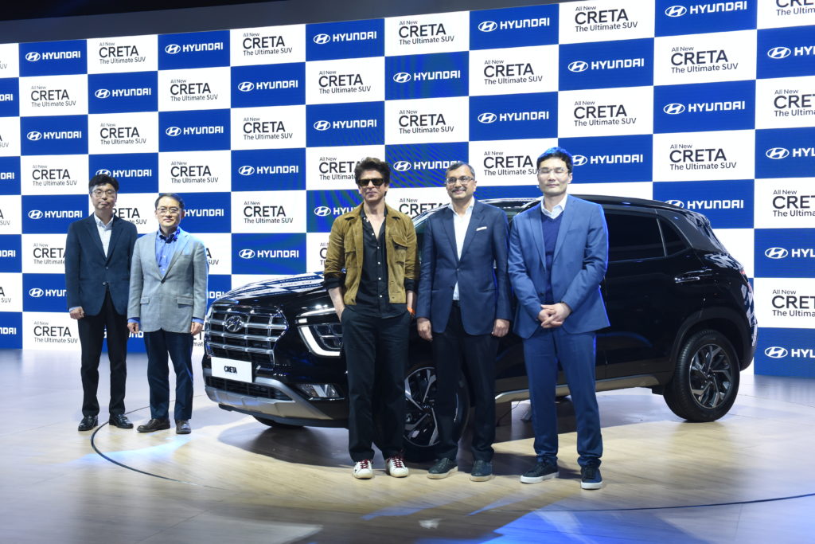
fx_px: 1087
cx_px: 408
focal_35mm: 48
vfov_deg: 28.1
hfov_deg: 41.1
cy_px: 272
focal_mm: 48
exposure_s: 1/200
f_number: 5
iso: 1600
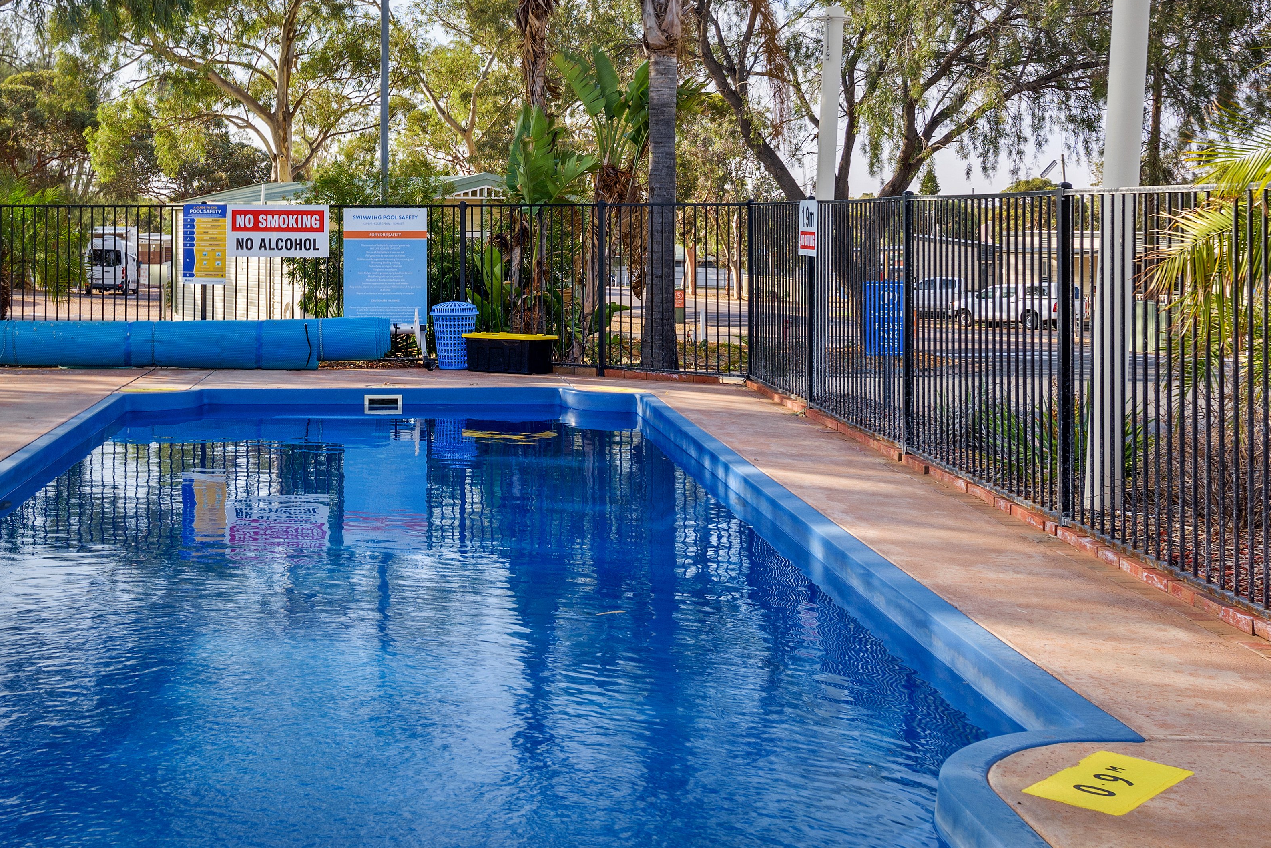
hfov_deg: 38.3
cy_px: 209
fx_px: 1801
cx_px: 387
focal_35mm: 51
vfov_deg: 26.2
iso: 100
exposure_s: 1/50
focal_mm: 22
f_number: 9
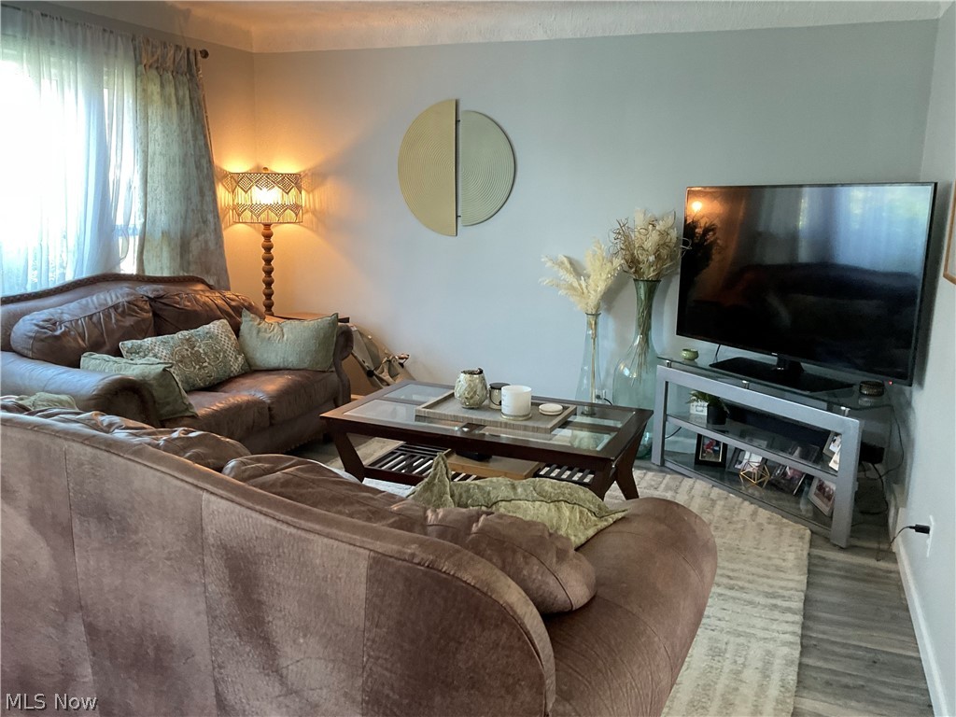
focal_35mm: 29
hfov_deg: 61.7
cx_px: 478
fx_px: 801
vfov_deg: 48.2
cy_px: 358
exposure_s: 1/60
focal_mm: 3
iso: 160
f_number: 1.8
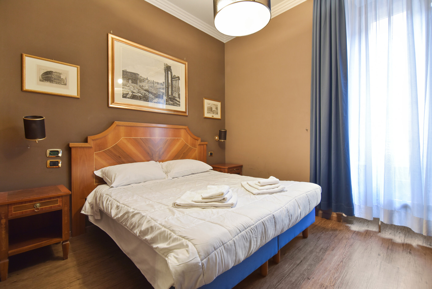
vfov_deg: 73.8
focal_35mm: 16
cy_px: 144
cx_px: 216
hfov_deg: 96.7
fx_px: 192
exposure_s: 1/1.67
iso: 400
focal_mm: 16
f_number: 8
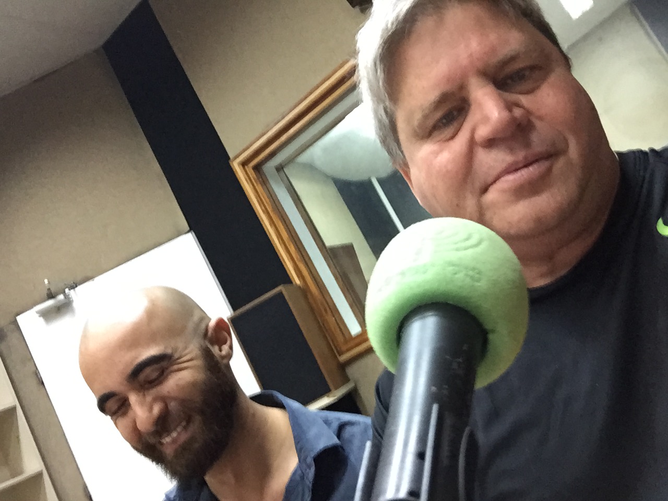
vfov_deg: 45.4
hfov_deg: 58.4
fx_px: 598
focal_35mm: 31
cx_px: 334
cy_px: 250
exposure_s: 1/25
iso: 320
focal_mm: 2.65
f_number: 2.2
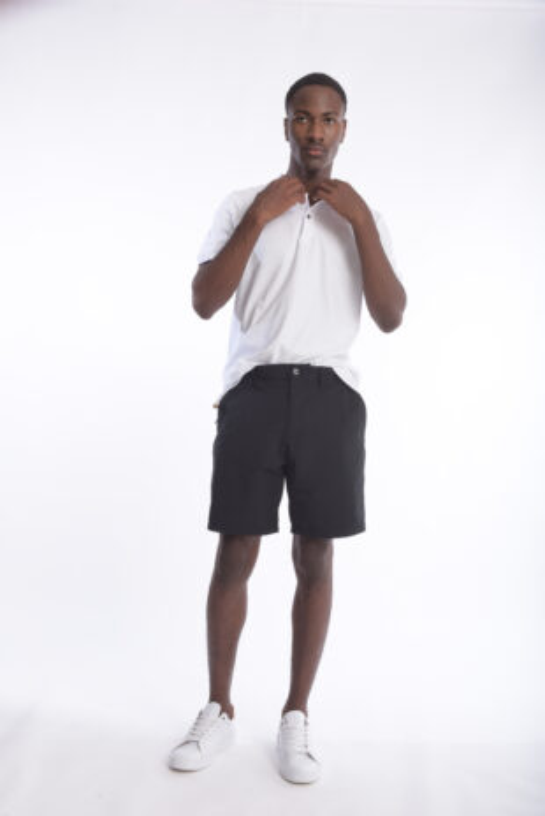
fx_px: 1020
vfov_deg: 43.6
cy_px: 408
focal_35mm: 45
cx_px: 272
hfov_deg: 29.9
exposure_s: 1/250
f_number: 11
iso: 400
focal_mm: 45
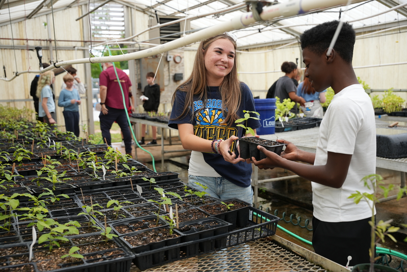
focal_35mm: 39
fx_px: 446
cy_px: 136
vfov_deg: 33.9
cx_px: 204
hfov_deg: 49.1
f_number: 4
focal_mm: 39.4
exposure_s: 1/160
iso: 80
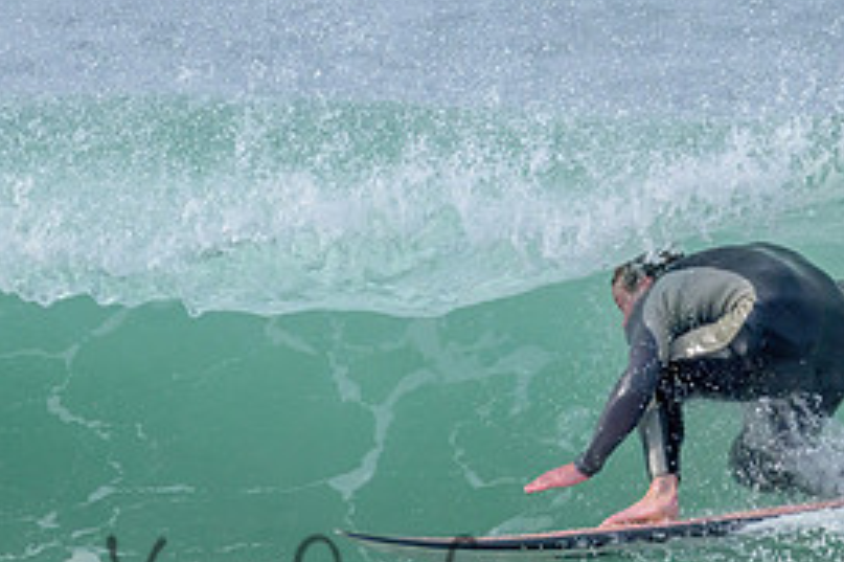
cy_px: 342
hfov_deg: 0.9
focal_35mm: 2372
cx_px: 563
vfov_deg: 0.6
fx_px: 55574
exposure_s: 1/1600
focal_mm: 800
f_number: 11
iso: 1250
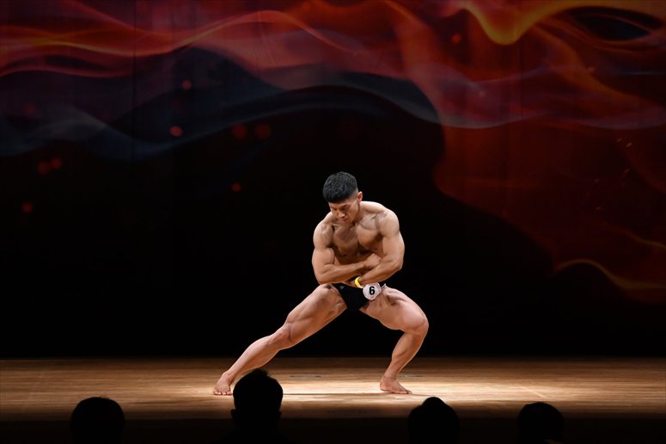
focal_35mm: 202
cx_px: 333
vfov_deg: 6.8
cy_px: 222
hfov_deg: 10.2
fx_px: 3735
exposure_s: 1/400
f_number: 5.6
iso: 3200
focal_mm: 135
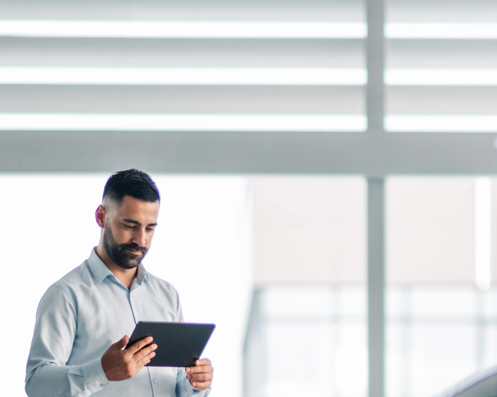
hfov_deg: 7.7
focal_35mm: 252
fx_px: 3707
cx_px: 325
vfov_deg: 6.1
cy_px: 467
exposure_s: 1/250
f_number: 1.4
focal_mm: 85
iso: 200
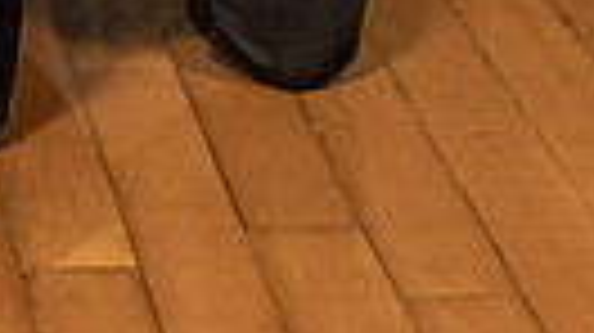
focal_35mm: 260
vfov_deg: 4.5
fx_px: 4092
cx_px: -467
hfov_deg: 8.0
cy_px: -497
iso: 320
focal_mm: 50
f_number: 8
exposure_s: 1/160
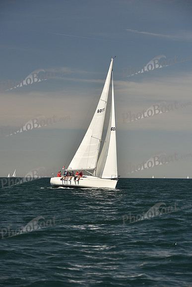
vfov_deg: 15.2
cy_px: 144
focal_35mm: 135
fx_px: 1079
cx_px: 96
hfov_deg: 10.2
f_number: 7.1
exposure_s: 1/640
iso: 250
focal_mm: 135
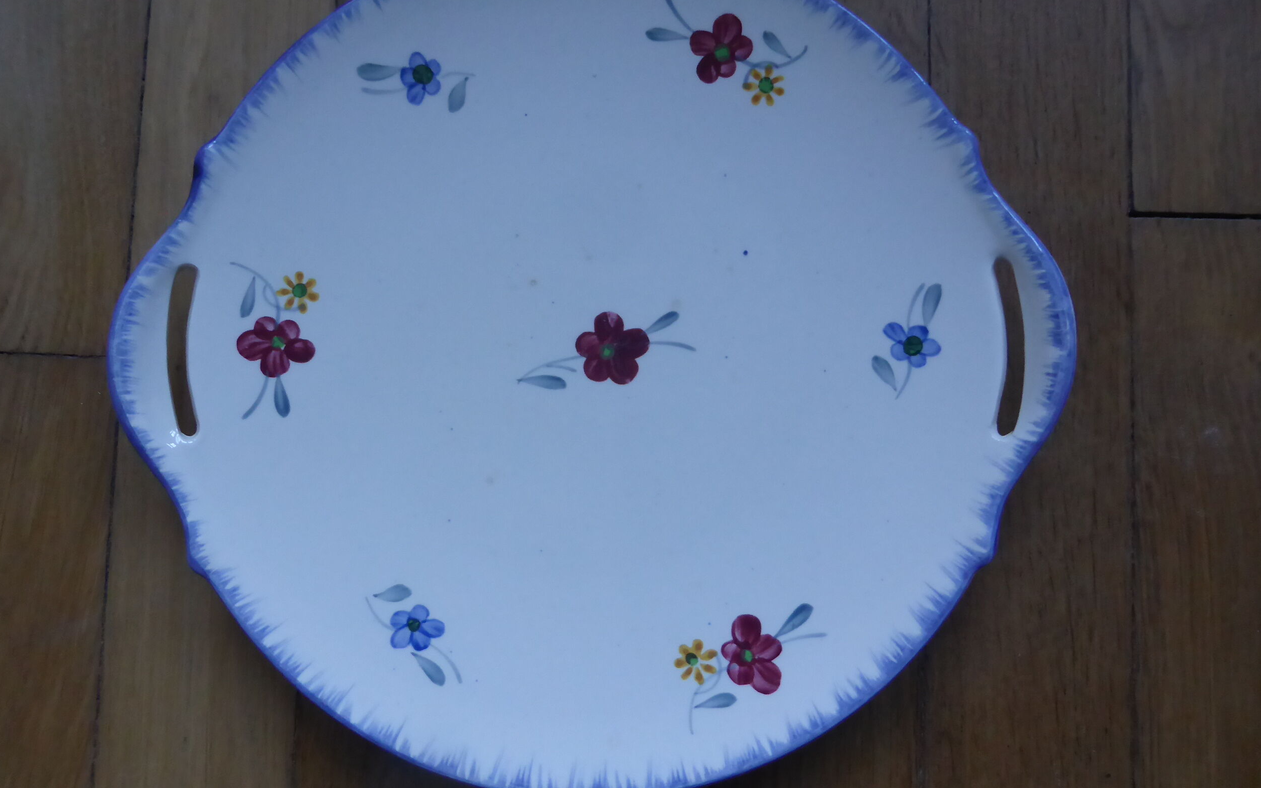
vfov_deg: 46.0
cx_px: 623
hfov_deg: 68.4
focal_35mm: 27
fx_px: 928
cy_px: 375
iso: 400
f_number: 3.3
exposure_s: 1/30
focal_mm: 4.3
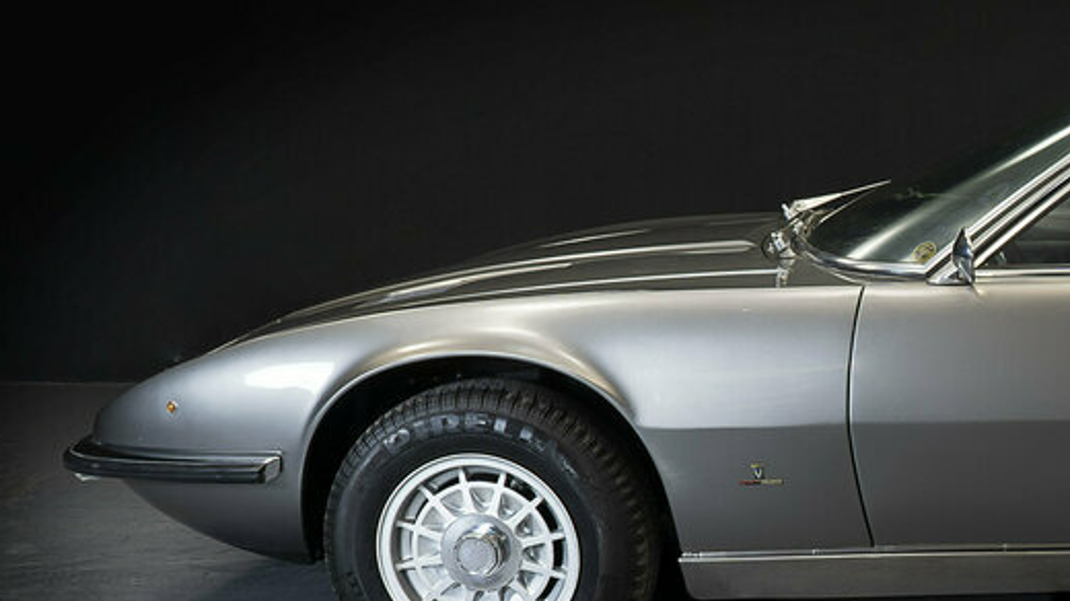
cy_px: 473
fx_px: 2127
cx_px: 1171
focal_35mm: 75
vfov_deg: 16.0
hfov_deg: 26.1
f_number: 11
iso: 250
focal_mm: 31
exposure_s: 1/1.25
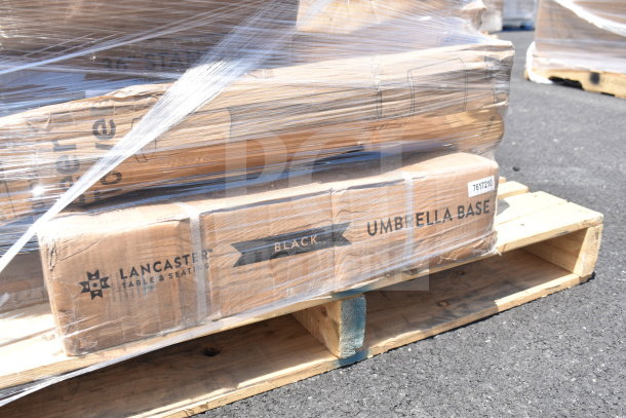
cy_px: 209
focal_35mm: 34
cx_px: 313
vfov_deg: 38.4
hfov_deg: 55.1
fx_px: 600
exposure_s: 1/320
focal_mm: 23
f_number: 5.6
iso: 200
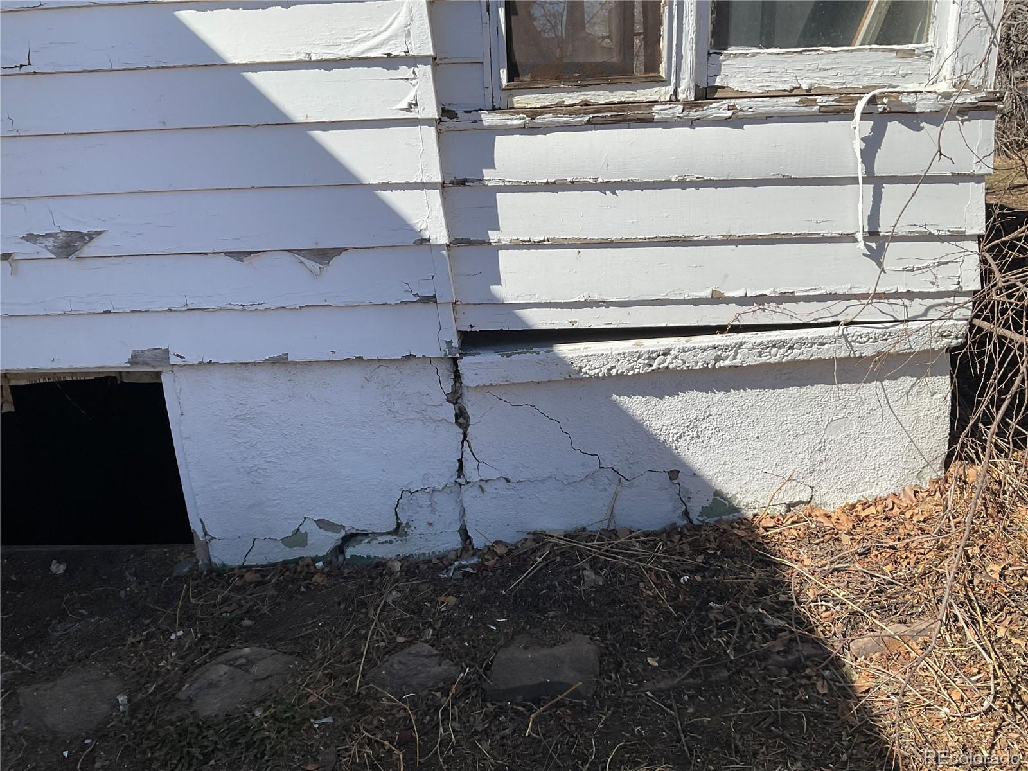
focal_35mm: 29
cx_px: 514
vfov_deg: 48.2
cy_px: 386
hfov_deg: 61.7
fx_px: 861
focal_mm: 3
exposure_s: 1/2141
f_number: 1.8
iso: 16
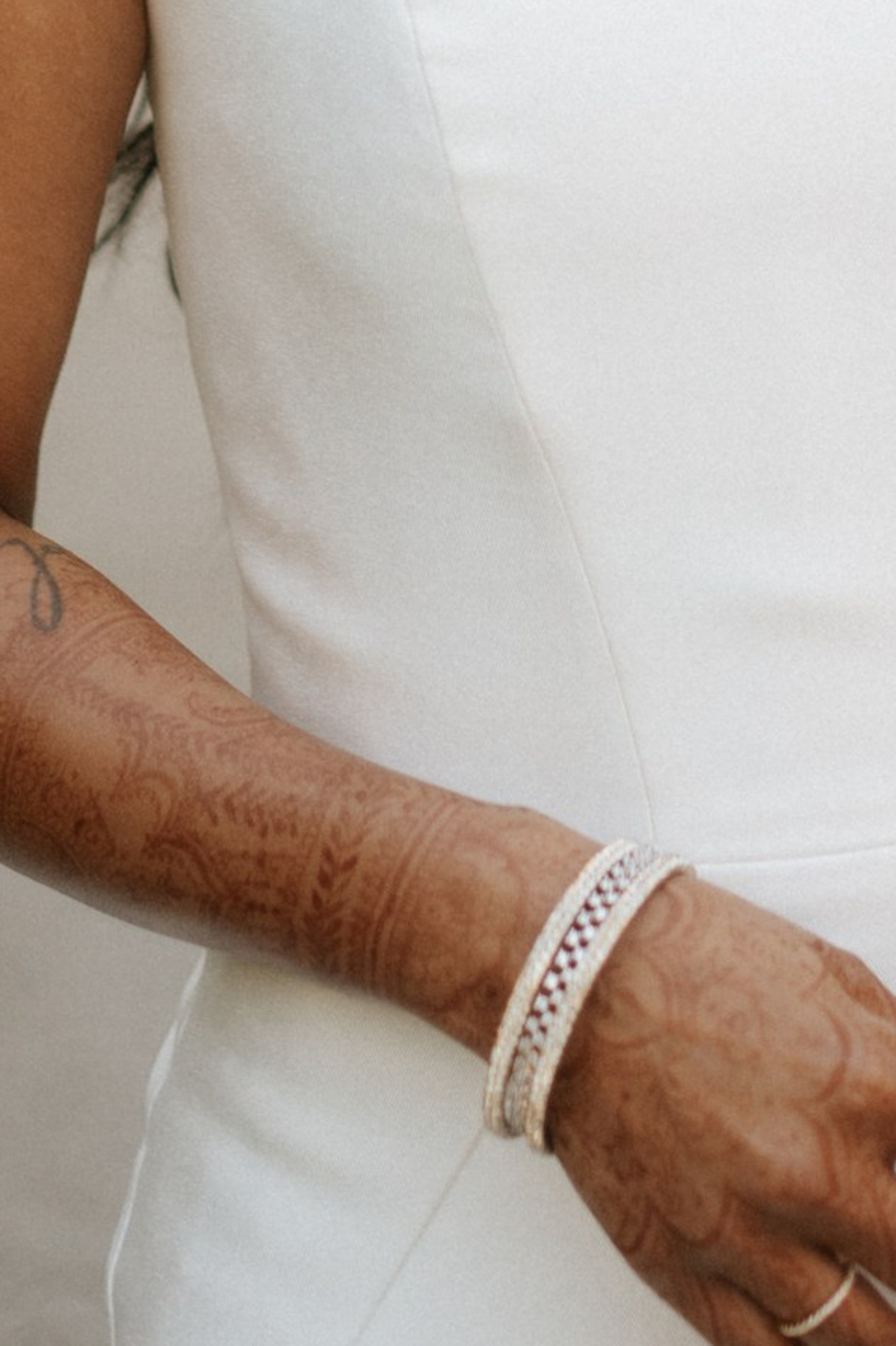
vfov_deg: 12.6
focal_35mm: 151
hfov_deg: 9.0
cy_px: -918
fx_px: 5639
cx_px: 937
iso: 160
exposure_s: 1/400
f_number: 1.4
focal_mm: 35
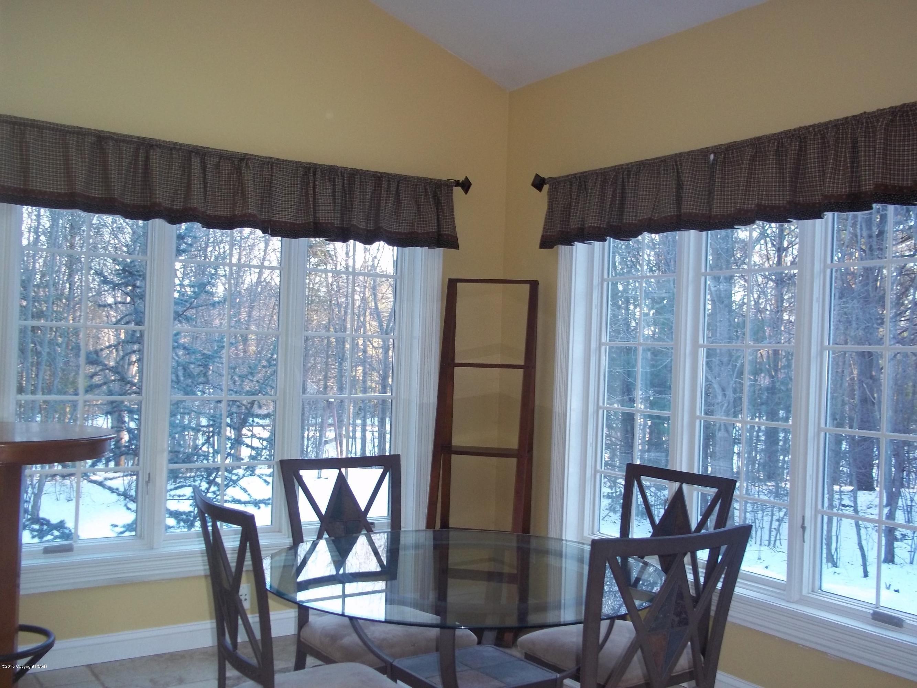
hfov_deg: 51.4
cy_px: 344
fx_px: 954
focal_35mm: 36
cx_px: 458
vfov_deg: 39.7
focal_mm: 6.5
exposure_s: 1/30
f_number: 3.1
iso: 160
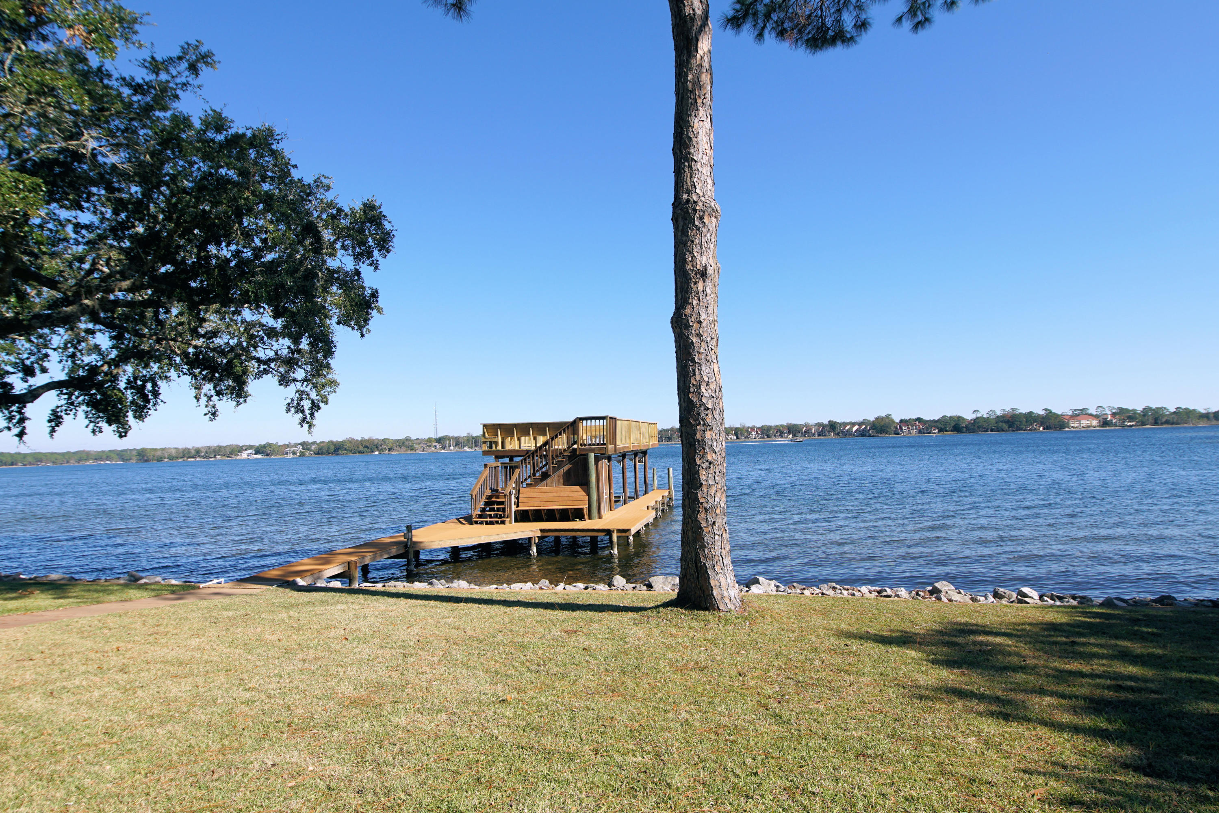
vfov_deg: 67.4
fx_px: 610
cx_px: 610
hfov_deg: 90.0
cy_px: 406
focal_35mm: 18
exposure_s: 1/200
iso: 100
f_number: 8
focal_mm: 12
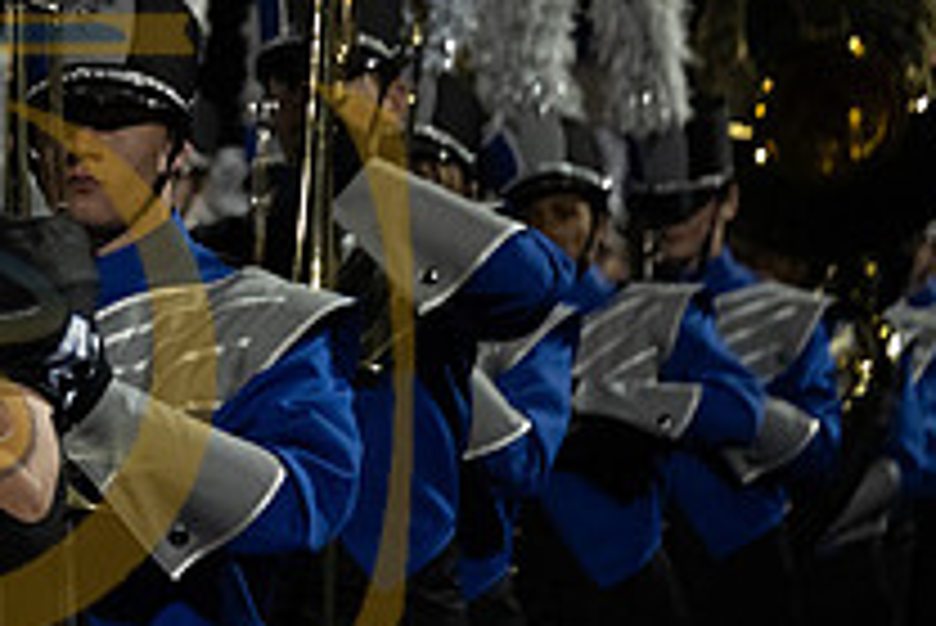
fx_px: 5073
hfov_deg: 10.4
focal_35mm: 195
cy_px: 480
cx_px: -148
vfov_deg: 7.0
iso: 5000
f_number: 2.8
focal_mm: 70
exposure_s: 1/800
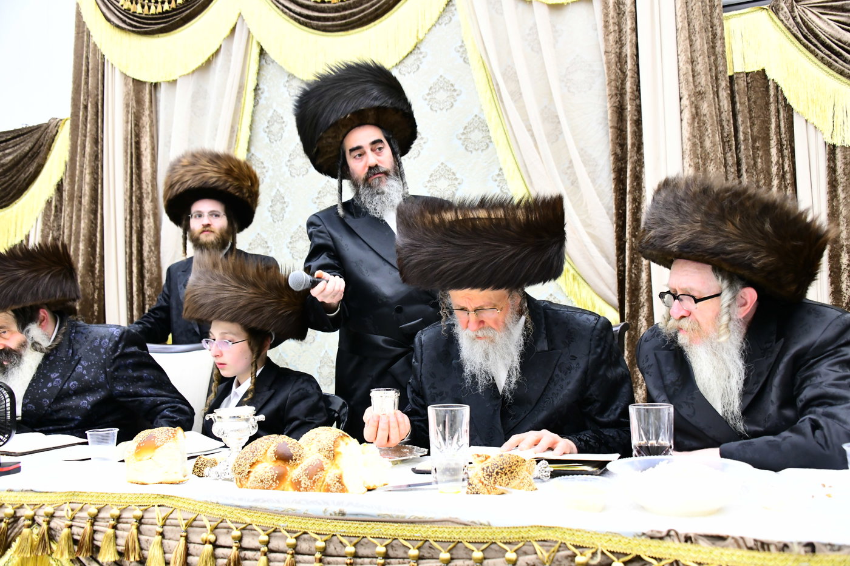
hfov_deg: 55.8
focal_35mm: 34
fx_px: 803
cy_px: 283
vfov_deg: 38.9
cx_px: 425
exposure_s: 1/160
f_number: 5.6
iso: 3200
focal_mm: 34
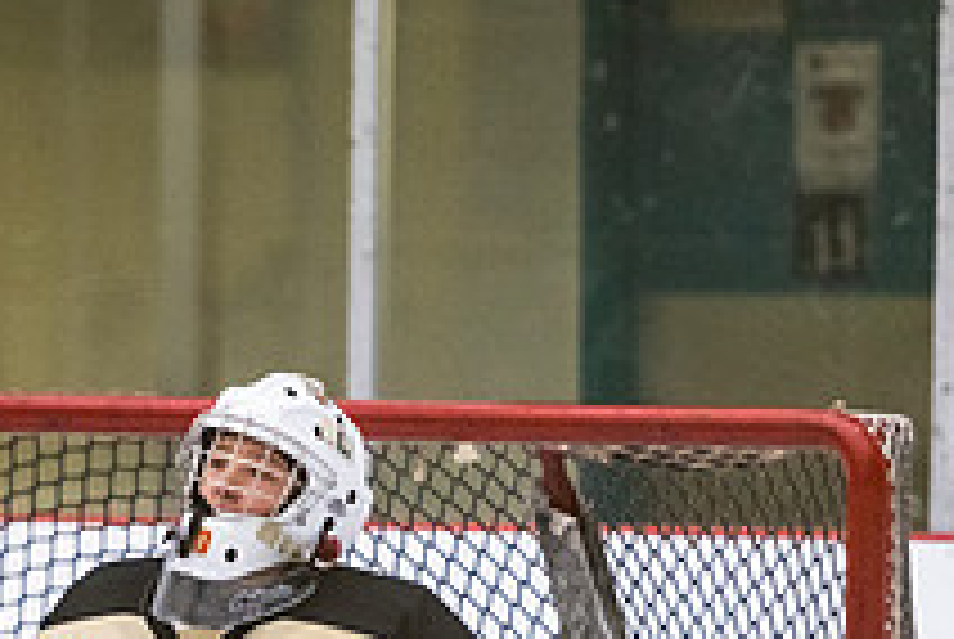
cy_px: 918
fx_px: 14887
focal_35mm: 561
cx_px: 180
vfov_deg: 2.5
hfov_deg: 3.7
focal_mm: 175
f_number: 3.2
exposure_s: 1/640
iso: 3200
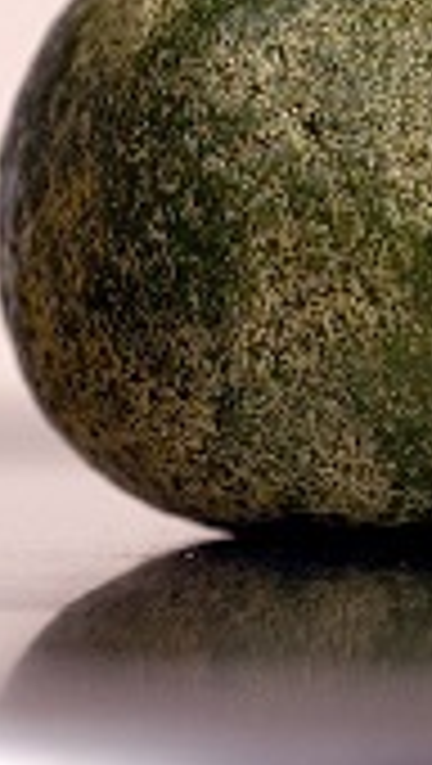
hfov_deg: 7.5
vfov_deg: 13.3
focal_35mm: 162
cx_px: 387
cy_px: 227
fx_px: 3280
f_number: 4.5
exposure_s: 1/80
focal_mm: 35
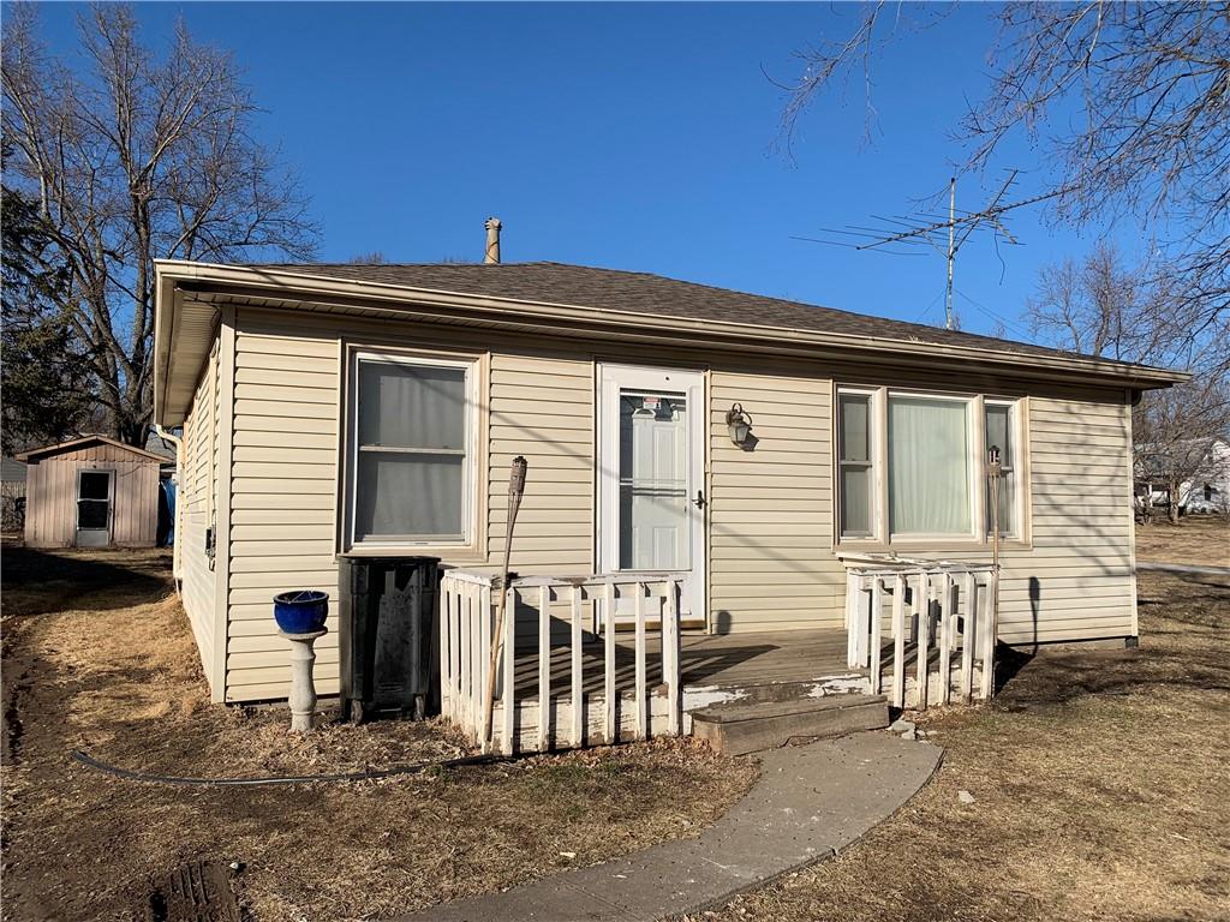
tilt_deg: +2.6
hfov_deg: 67.3
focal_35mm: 26
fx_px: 924
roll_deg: -0.6
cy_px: 461
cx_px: 615
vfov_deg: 53.1
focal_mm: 4.25
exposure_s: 1/3401
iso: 25
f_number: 1.8
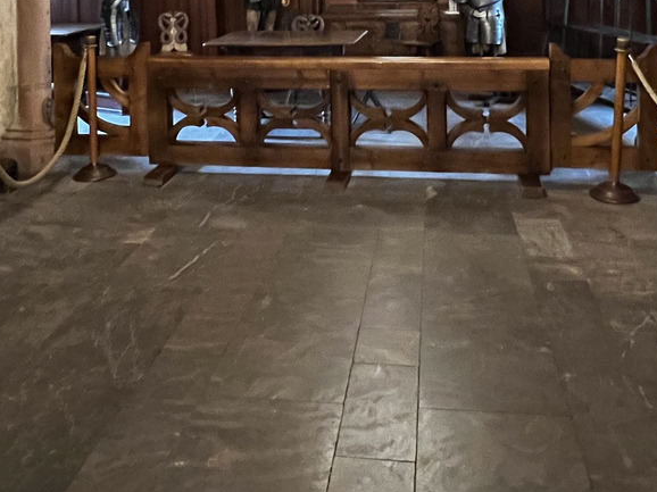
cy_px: -33
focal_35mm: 36
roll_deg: +1.5
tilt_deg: -1.7
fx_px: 683
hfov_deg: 51.4
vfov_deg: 34.8
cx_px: 346
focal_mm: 1.57
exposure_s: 1/33
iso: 1000
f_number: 1.8
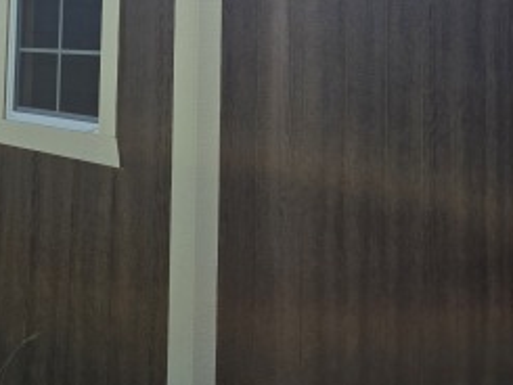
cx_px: 207
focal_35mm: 60
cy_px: -2
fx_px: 890
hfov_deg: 32.1
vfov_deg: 23.4
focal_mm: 6.3
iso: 80
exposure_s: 1/5447
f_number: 1.7
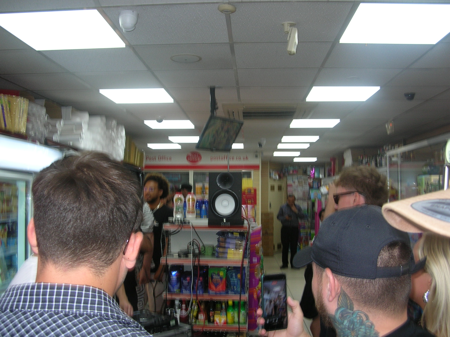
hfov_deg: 51.4
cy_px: 168
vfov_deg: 39.6
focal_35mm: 36
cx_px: 225
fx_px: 468
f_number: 2.7
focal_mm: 6
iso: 50
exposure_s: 1/30
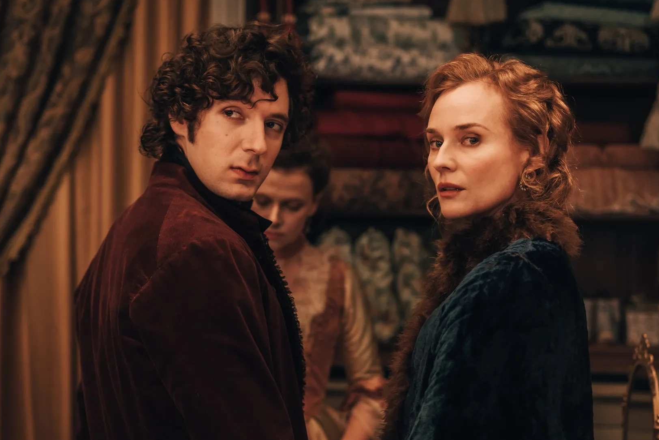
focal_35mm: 59
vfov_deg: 23.0
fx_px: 1080
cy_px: 238
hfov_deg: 33.9
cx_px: 357
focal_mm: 50
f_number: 2.2
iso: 1600
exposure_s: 1/140
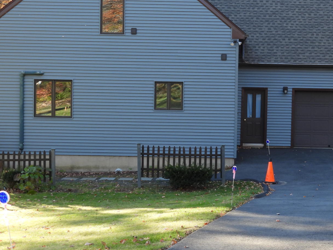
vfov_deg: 18.4
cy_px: 92
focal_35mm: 80
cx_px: 236
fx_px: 770
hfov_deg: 24.2
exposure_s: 1/100
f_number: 3.2
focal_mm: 7.7
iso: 100
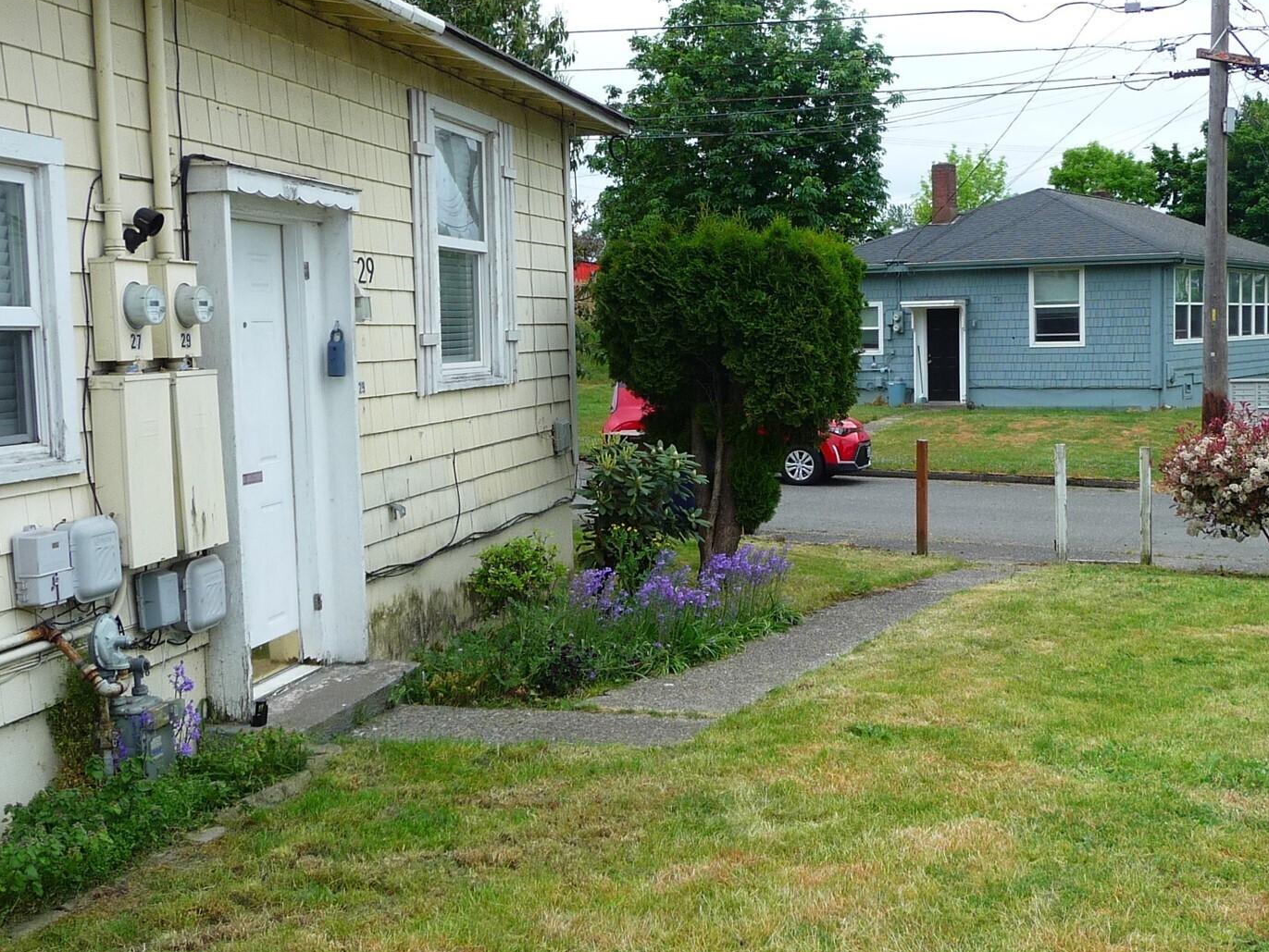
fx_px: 1540
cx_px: 725
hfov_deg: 44.7
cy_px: 499
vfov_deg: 34.4
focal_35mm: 42
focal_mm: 4.7
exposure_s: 1/500
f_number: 3.3
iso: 100
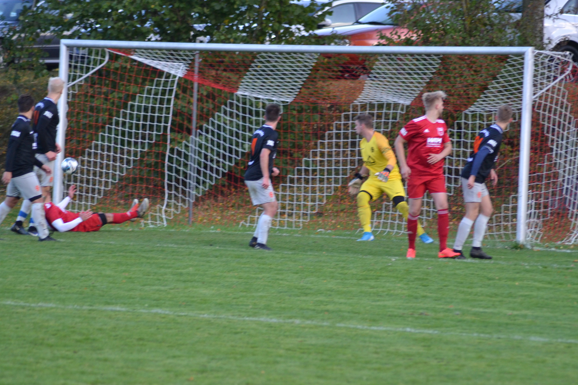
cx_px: 288
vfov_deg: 5.1
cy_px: 196
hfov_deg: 7.7
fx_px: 4312
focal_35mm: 269
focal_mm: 165
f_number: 4.5
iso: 720
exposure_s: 1/500
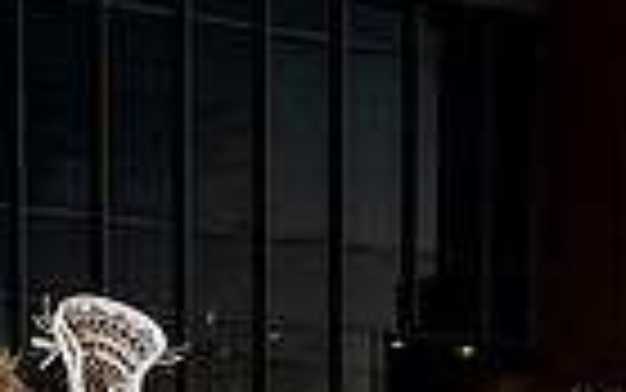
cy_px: 928
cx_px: 23
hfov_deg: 16.8
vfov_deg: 9.6
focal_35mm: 122
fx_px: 2082
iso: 400
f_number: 4
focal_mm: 37
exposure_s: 1/250
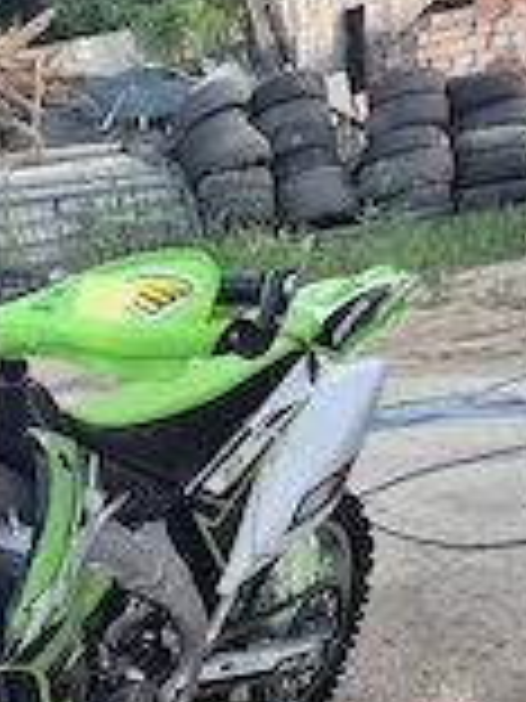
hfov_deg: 23.2
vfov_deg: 29.0
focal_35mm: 59
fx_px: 1195
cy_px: 806
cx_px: -67
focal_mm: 5.4
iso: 160
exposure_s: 1/100
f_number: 1.8
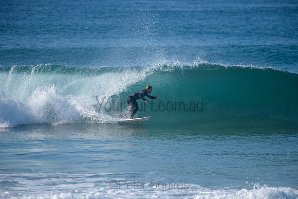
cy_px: 100
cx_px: 149
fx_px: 4140
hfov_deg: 4.1
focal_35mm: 500
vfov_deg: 2.8
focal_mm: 500
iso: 250
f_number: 5.6
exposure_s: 1/2000
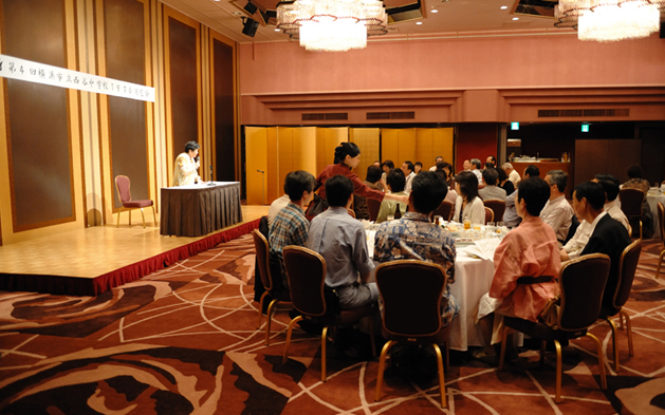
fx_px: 526
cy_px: 211
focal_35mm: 29
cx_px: 330
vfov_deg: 43.1
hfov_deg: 64.6
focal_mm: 28
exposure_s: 1/125
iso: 2800
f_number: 2.8
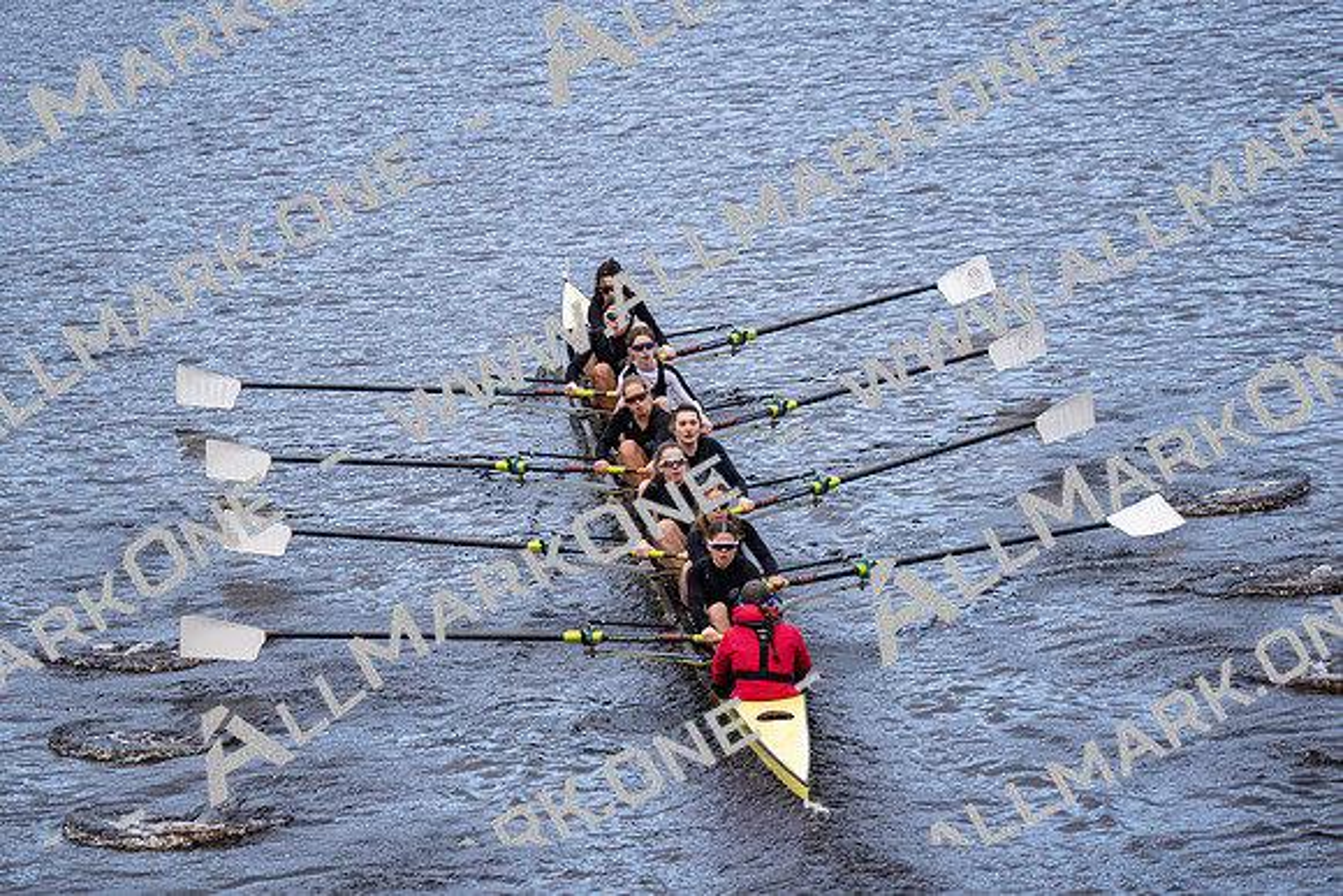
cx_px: 672
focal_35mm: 300
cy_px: 448
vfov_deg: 4.6
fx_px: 11200
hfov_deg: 6.9
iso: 1000
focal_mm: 200
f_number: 2.8
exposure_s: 1/2000
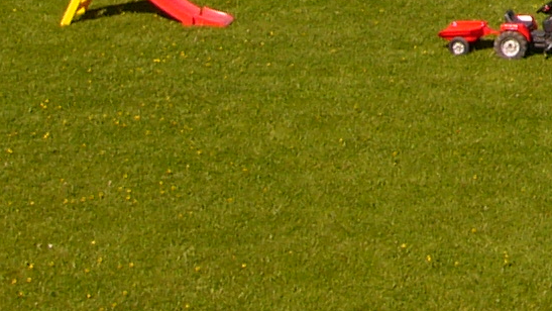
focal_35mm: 179
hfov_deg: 11.7
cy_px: -419
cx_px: 741
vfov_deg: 6.5
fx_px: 2621
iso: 50
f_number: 4
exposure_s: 1/800
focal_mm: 6.6
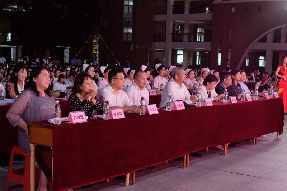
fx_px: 462
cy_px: 96
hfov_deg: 34.5
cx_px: 144
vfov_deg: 23.4
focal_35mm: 58
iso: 3200
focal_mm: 38.5
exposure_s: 1/14
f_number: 5.2
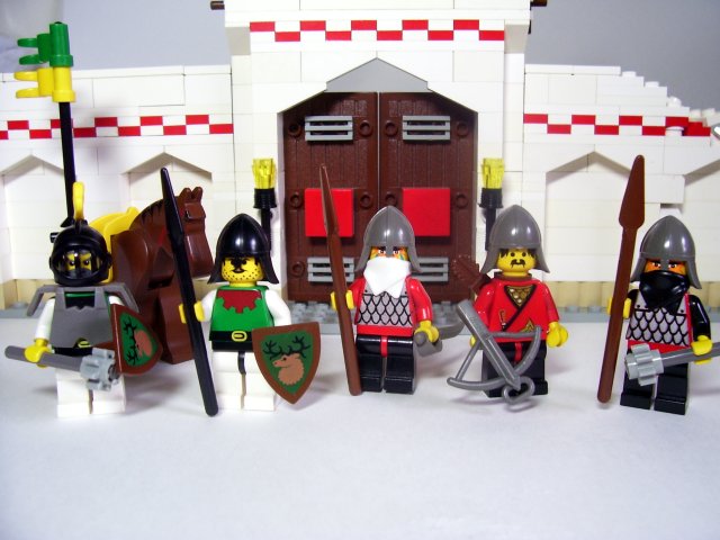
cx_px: 360
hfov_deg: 54.0
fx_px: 707
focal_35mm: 34
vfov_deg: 41.8
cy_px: 270
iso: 100
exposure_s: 1/30
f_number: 2.7
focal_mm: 5.6
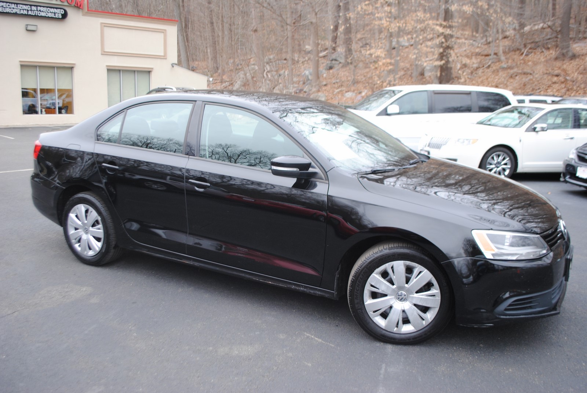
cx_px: 294
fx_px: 539
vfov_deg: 40.1
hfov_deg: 57.2
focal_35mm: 33
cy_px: 196
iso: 200
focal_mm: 22
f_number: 4.5
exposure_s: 1/60
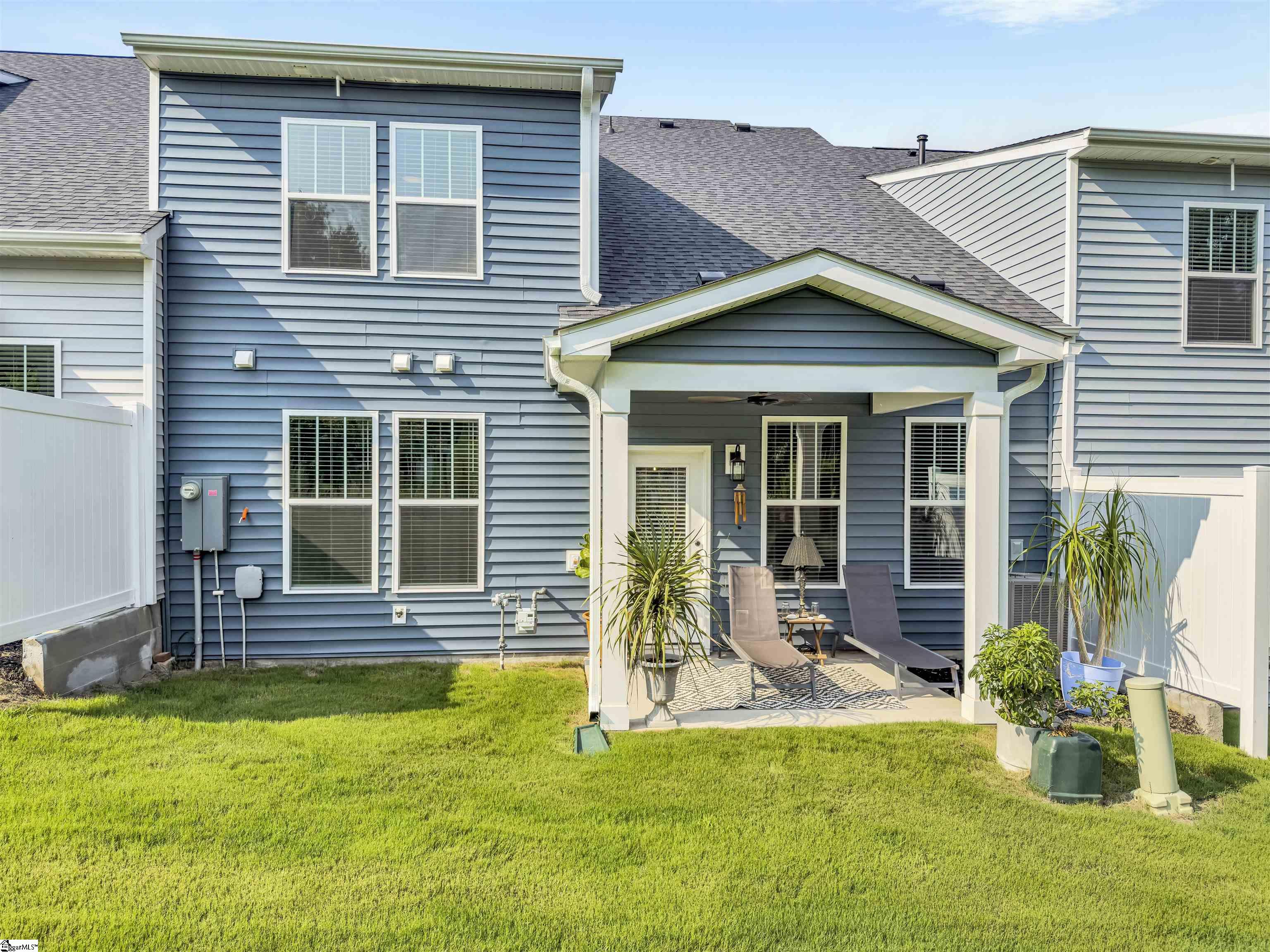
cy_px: 476
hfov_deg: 71.6
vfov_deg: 56.8
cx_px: 635
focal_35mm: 24
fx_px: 881
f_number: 1.8
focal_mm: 6.76
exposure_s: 1/2500
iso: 64
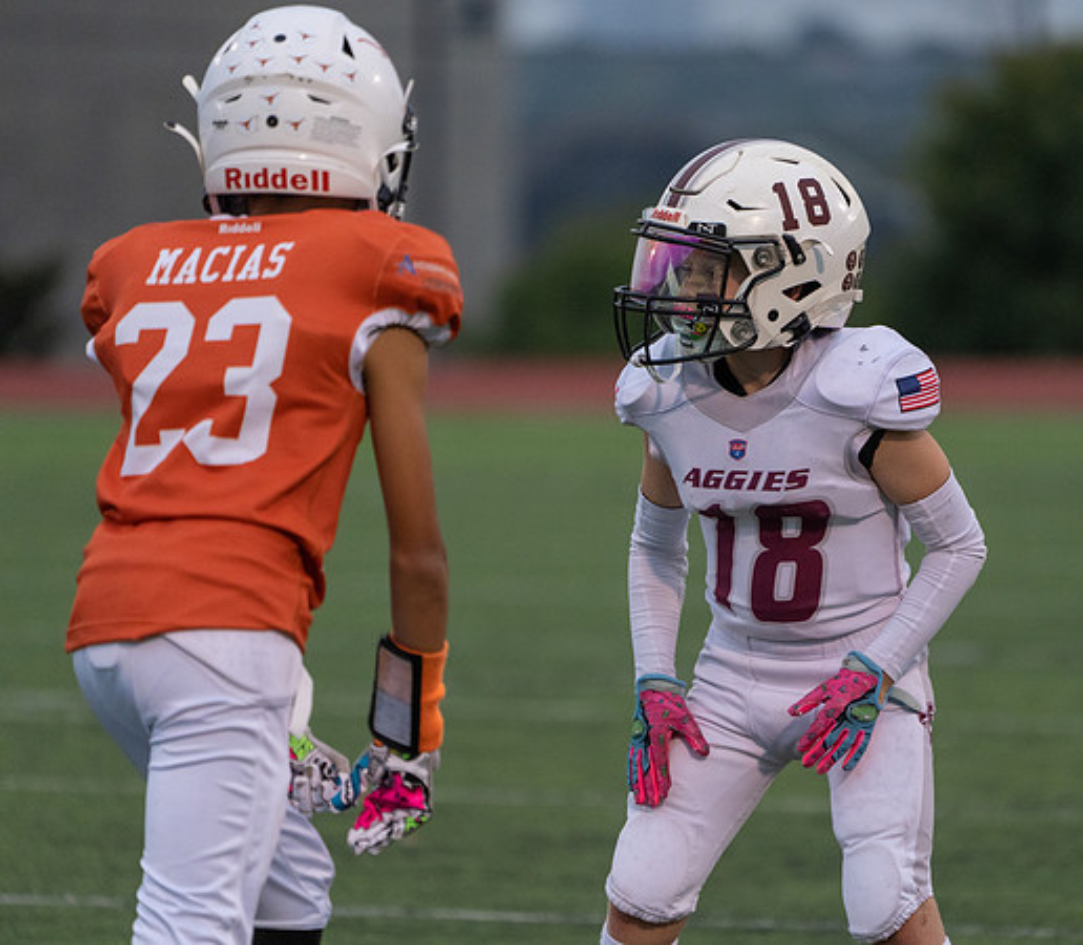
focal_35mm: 484
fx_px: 16062
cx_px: 723
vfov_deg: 3.4
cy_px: 463
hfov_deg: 3.9
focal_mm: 400
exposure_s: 1/1000
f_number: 5.6
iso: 3200
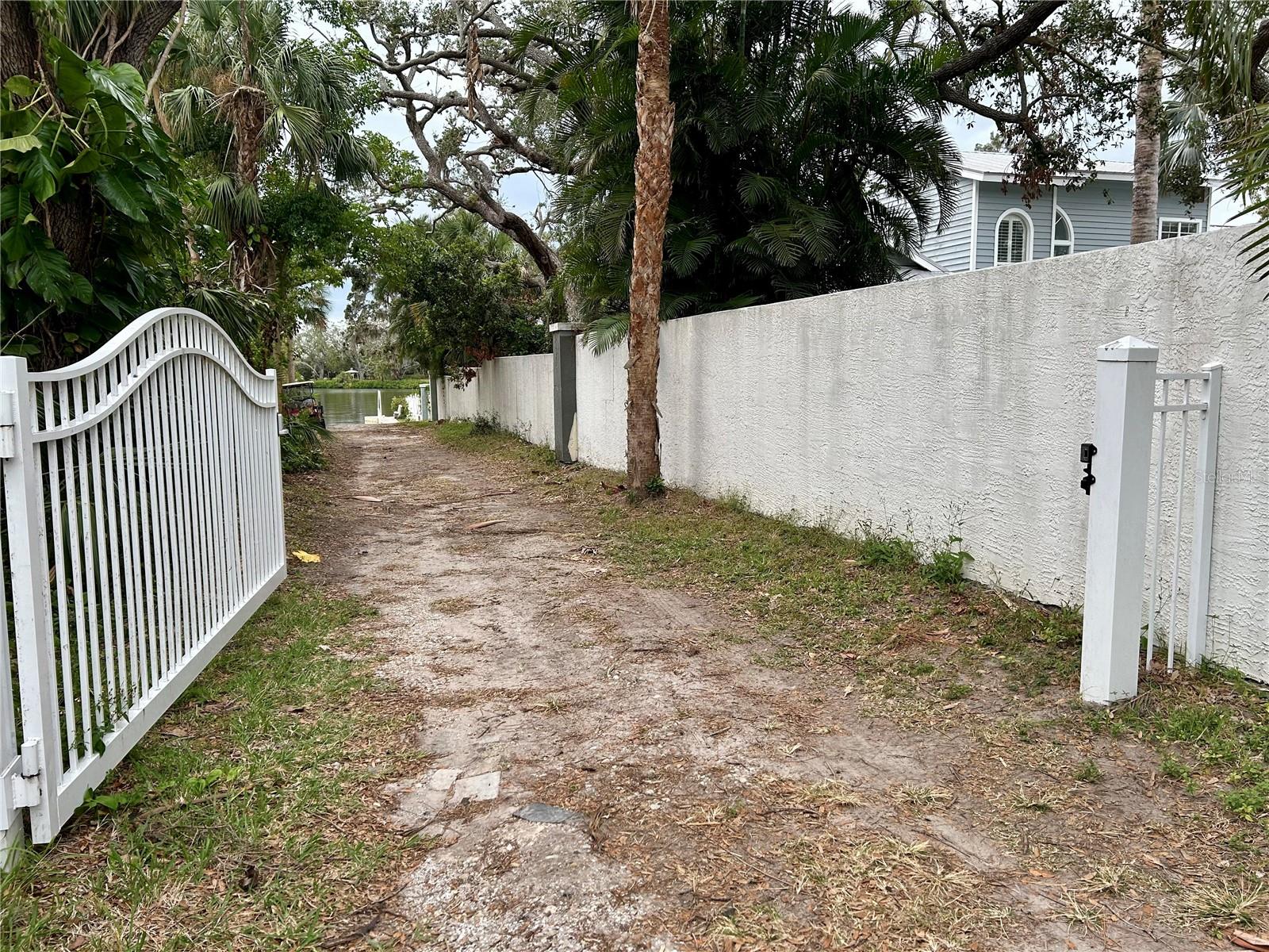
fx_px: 953
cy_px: 476
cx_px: 634
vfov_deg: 53.1
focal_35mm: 26
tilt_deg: -5.1
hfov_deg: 67.3
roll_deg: +0.6
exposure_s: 1/621
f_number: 1.5
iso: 50
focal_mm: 5.7
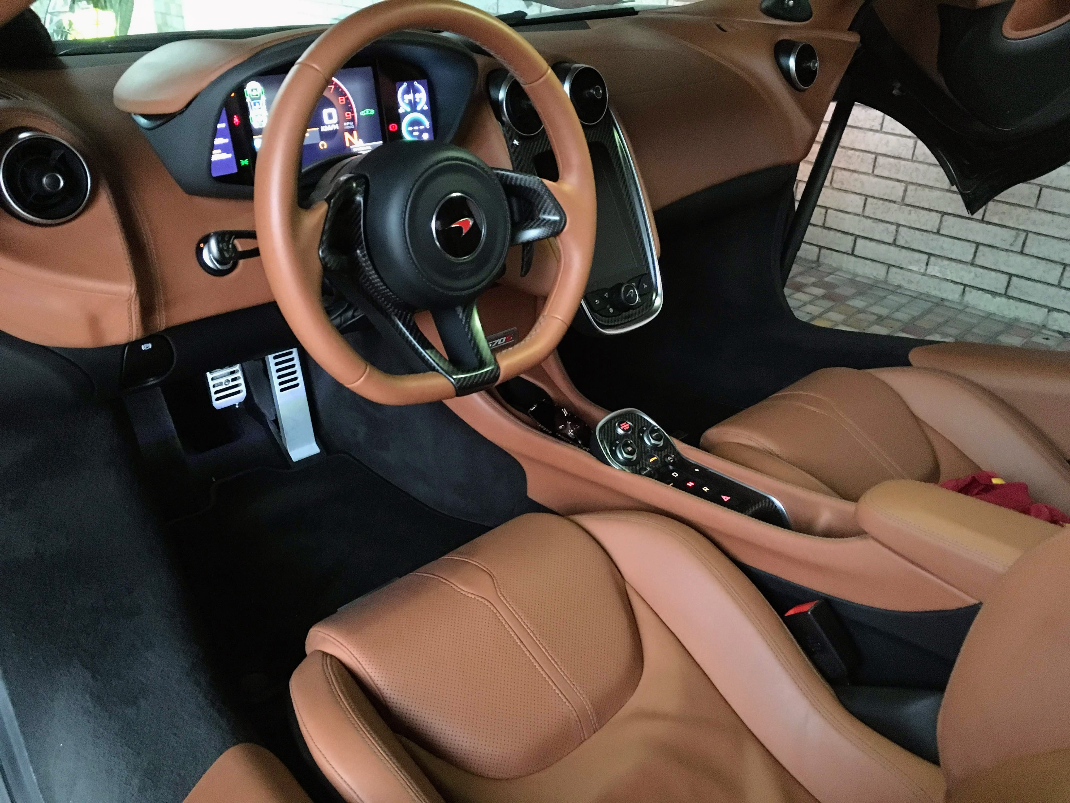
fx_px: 896
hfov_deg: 61.7
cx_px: 535
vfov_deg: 48.2
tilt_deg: -28.7
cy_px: 402
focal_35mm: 29
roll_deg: -2.9
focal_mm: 4.15
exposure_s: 1/15
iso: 500
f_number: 2.2
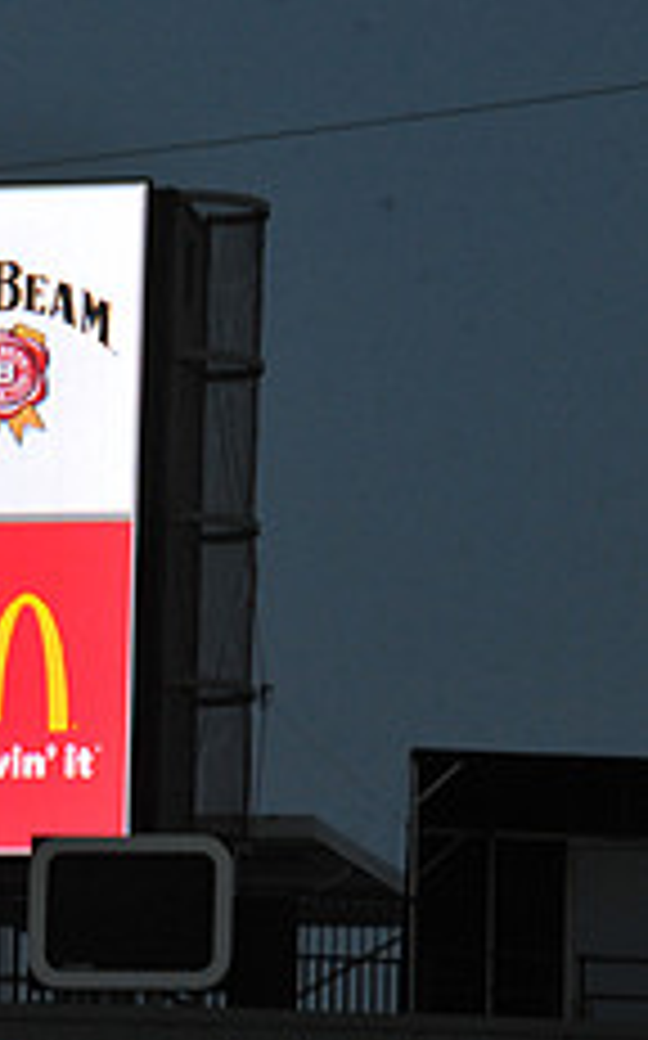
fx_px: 13758
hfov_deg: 2.7
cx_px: -648
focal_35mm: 486
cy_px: 432
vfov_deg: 4.3
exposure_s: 1/500
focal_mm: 190
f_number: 11
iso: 1250
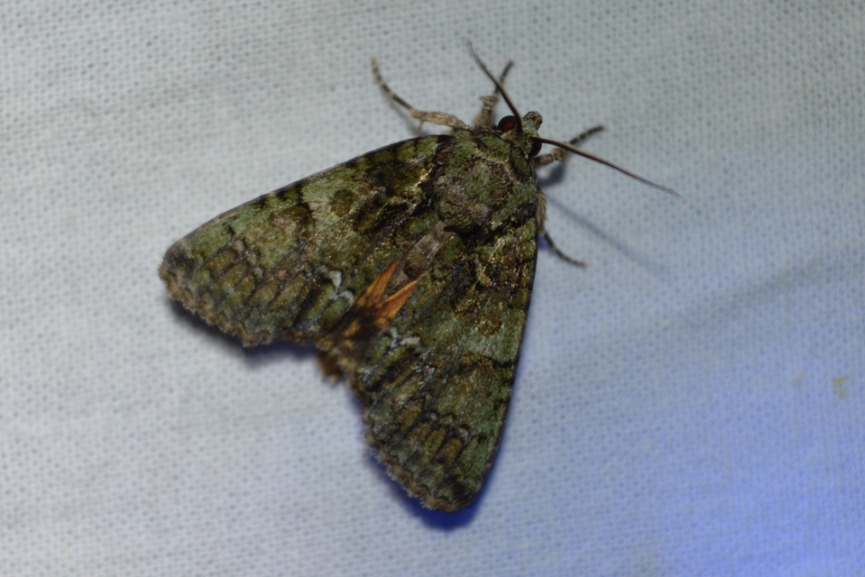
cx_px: 432
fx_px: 1983
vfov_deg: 16.6
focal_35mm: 82
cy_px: 288
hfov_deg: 24.6
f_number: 5.6
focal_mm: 55
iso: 320
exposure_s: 1/60
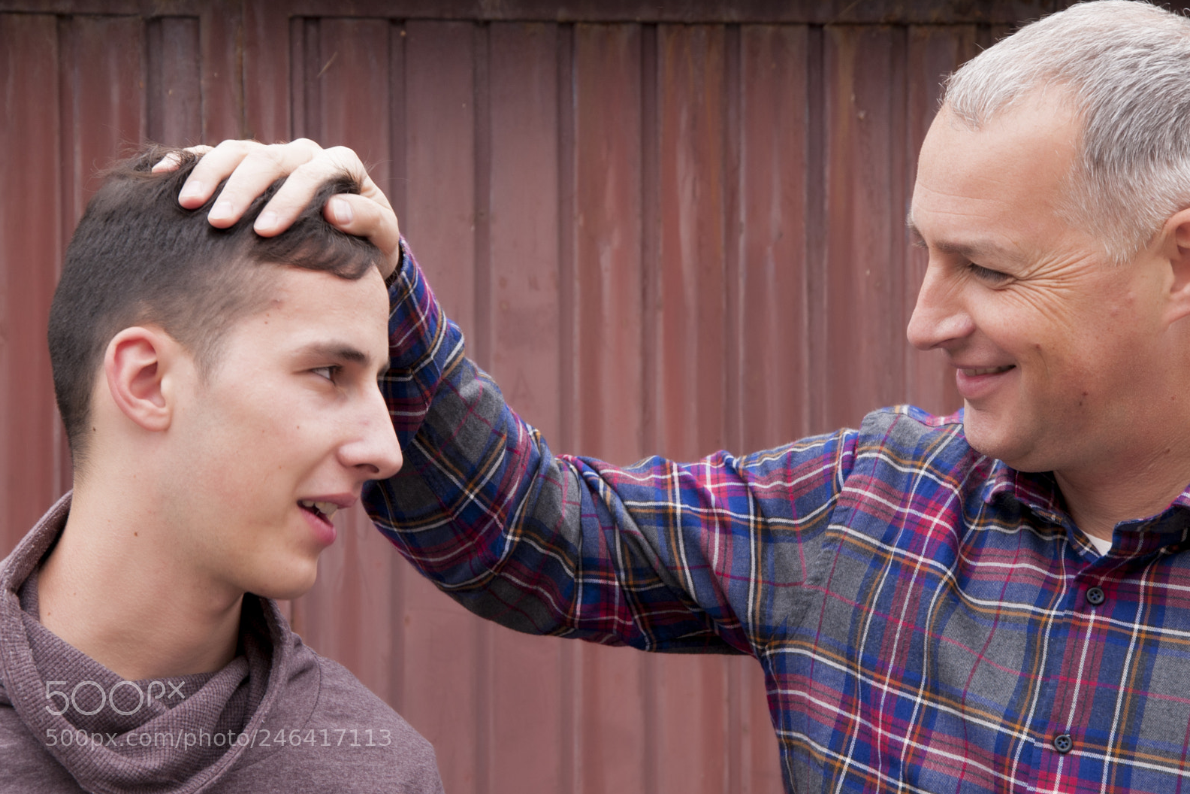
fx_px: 3752
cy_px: 397
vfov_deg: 12.1
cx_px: 600
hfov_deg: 18.0
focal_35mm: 114
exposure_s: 1/80
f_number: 8
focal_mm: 75
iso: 200
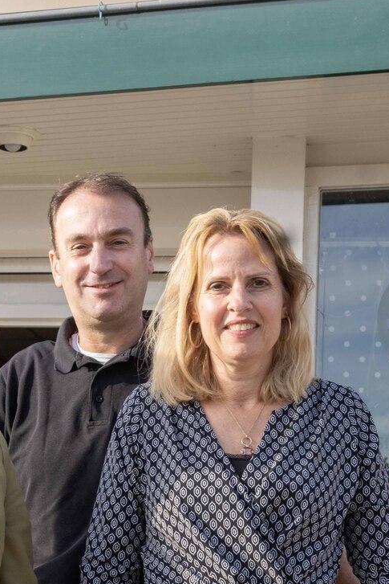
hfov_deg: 13.1
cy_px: 569
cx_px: 111
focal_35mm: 104
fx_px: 1685
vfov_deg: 19.1
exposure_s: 1/200
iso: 200
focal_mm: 35
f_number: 8
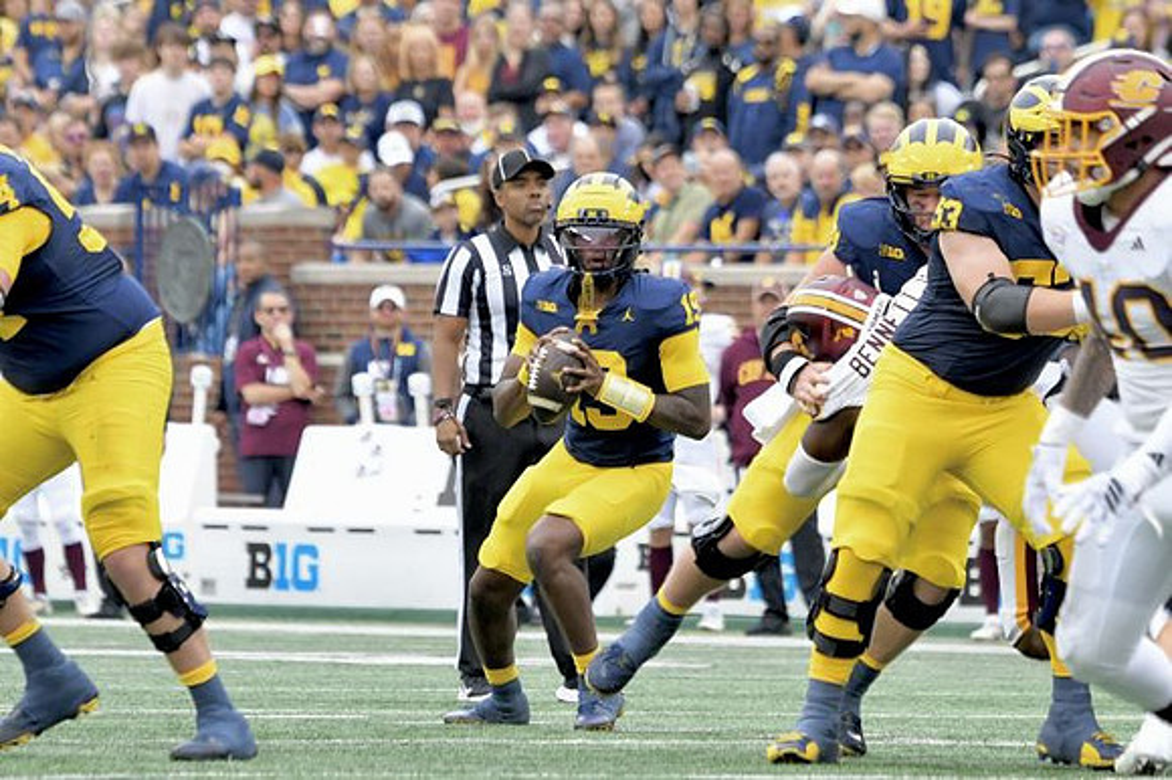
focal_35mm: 420
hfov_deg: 4.9
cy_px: 390
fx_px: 13665
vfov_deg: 3.3
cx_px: 586
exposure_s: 1/1000
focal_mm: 280
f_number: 5.6
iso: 1600
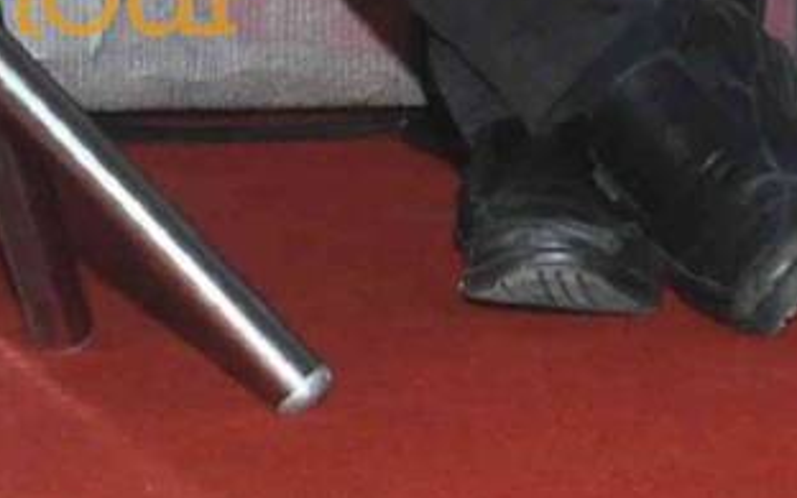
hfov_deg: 6.3
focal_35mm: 332
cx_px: -243
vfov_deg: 3.8
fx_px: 7211
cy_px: -1027
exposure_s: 1/250
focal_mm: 30
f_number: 10
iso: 1000
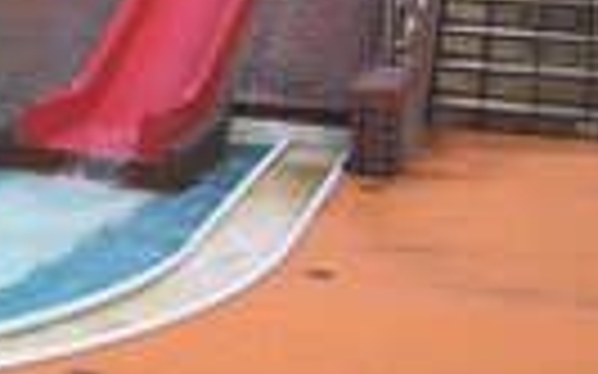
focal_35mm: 99
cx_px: -180
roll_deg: -1.0
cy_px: -117
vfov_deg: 12.8
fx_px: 1613
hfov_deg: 19.4
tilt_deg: -9.8
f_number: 2.4
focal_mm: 3.3
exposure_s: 1/637
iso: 25
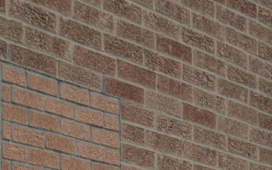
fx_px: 1342
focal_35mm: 181
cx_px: 46
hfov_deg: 11.5
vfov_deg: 6.6
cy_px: 513
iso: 400
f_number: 6.3
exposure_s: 1/160
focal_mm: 29
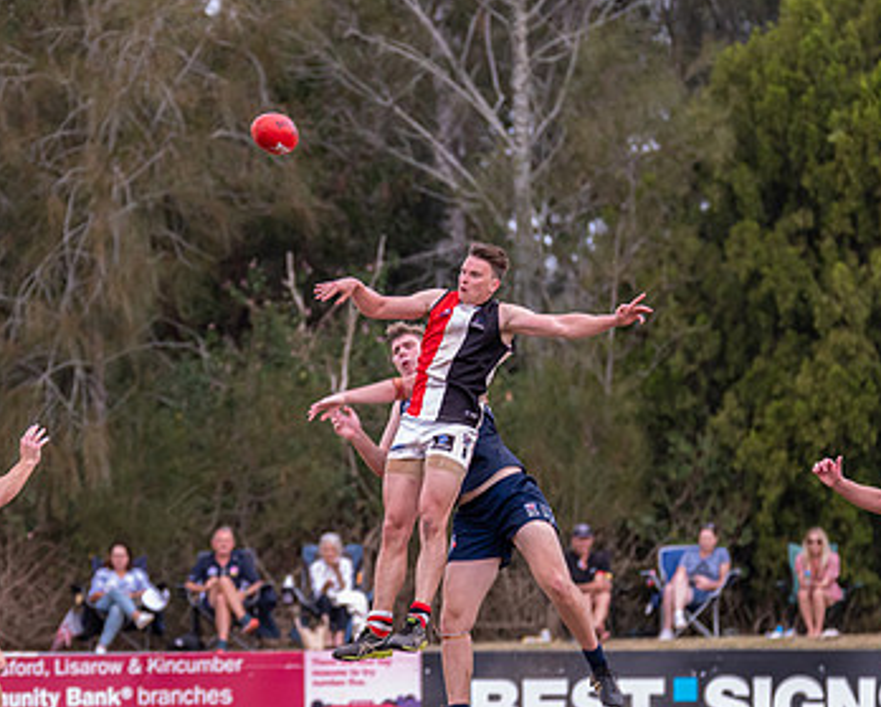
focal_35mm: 598
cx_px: 480
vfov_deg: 2.6
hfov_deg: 3.2
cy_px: 293
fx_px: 15605
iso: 1250
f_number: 6.3
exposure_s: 1/320
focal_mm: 320
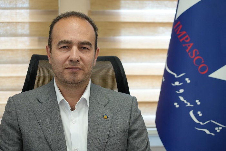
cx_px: 113
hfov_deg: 19.4
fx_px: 659
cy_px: 76
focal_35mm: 105
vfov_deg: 13.1
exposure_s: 1/160
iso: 1000
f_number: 4
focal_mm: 105
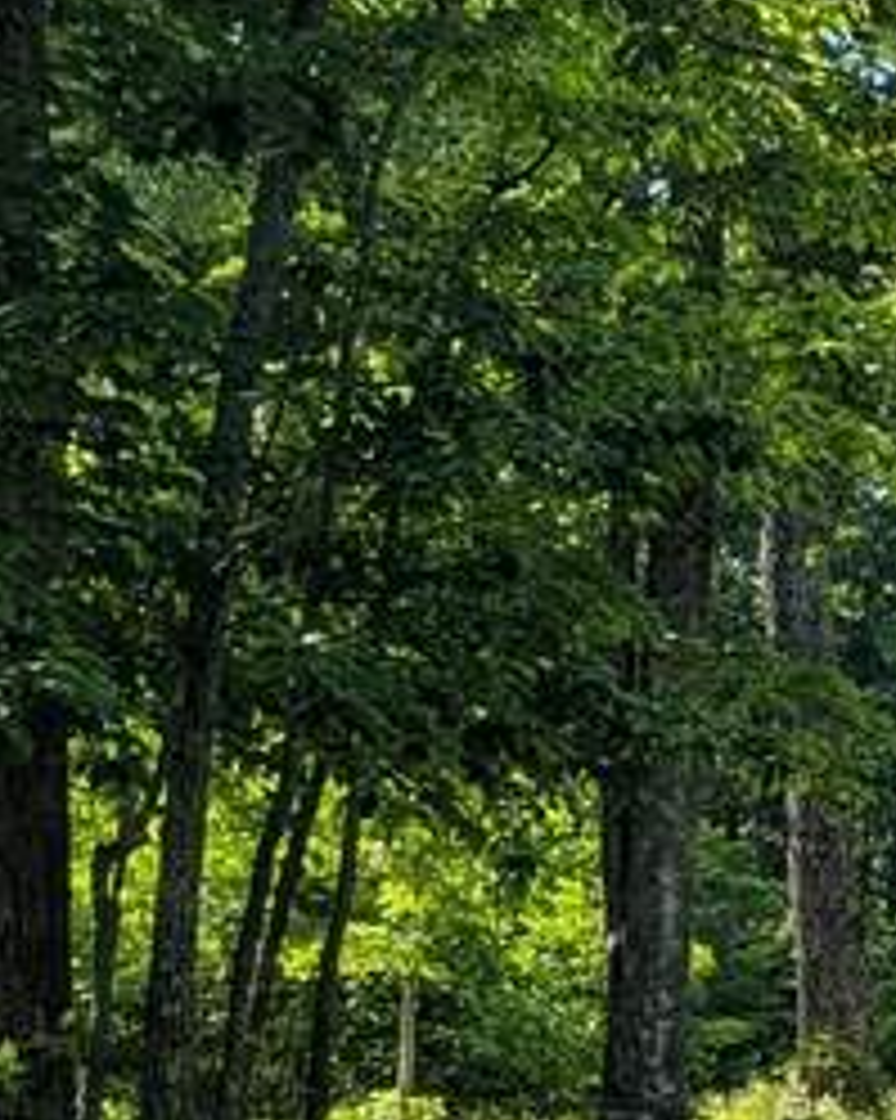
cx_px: 1893
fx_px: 3980
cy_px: 477
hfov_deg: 11.4
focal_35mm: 120
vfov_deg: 16.0
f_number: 1.68
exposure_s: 1/7194
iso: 21
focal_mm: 6.9
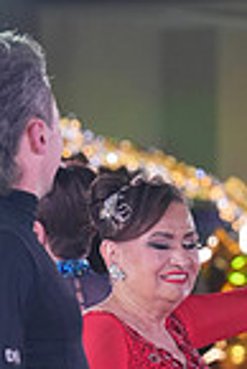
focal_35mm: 509
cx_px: 39
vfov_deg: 4.0
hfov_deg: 2.7
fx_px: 5226
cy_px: 567
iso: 1600
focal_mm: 127
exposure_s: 1/400
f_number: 4
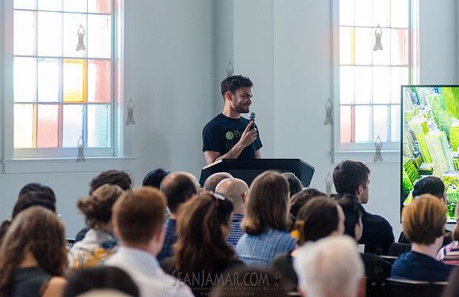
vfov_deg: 8.4
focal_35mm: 161
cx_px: 236
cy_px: 139
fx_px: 2037
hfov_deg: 12.9
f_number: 4
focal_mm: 155
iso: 4000
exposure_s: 1/320
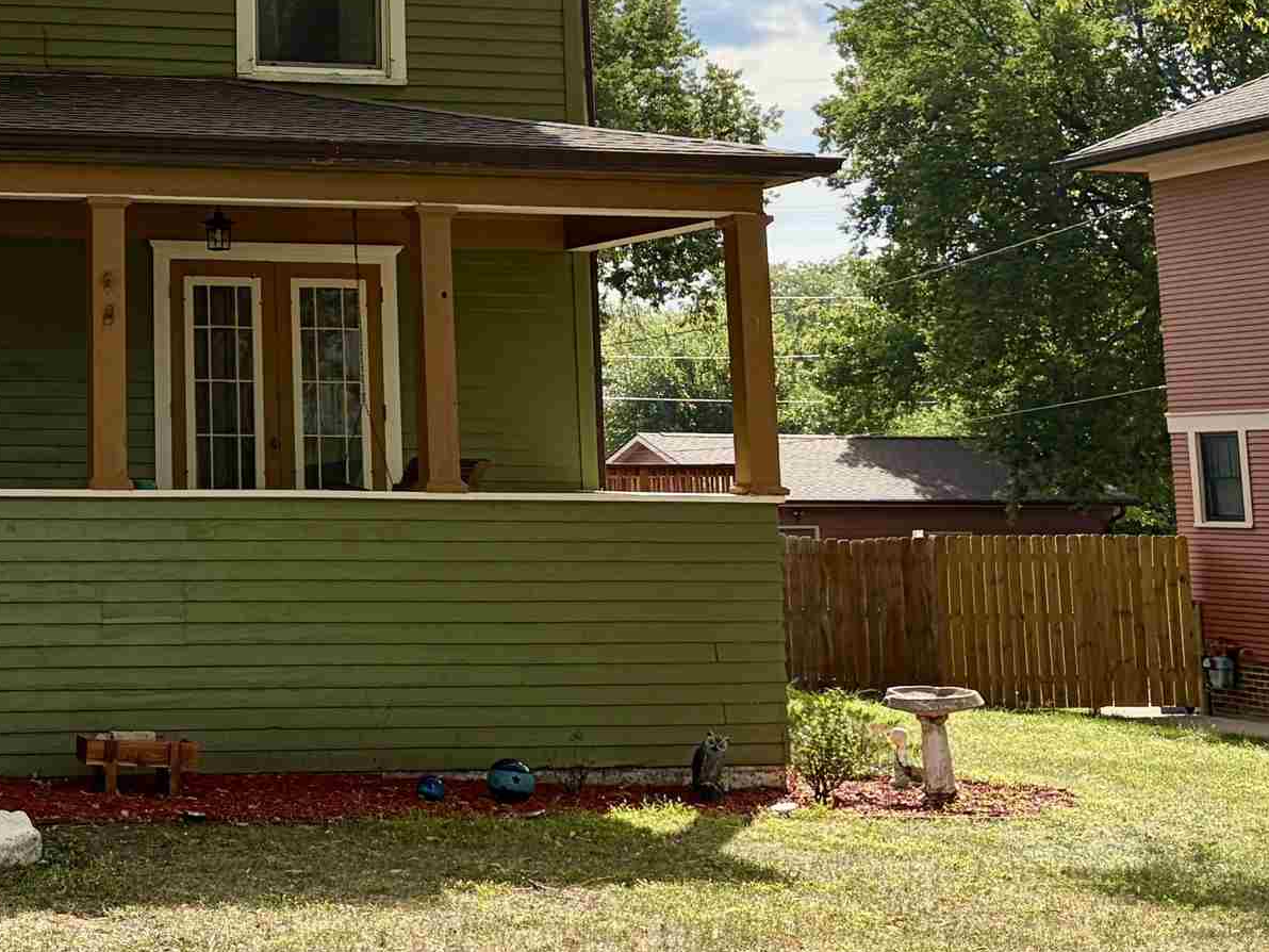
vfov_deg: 21.4
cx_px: 18
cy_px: 60
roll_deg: +0.0
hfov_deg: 27.4
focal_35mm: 67
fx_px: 2456
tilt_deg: +9.3
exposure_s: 1/4608
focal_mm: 5.96
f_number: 1.6
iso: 50
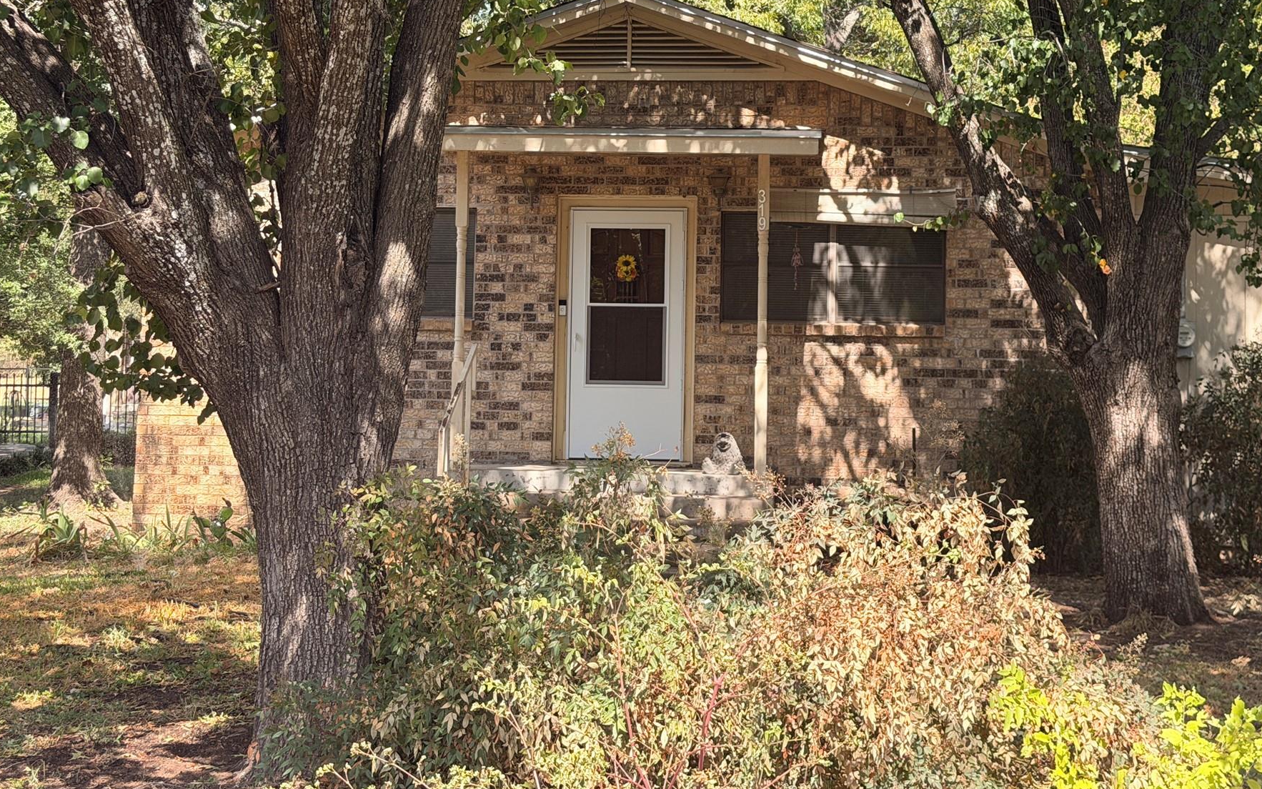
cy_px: 254
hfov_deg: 34.5
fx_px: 2029
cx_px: 655
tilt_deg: +3.2
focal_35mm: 59
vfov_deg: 21.9
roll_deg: -0.9
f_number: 1.78
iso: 80
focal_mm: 6.76
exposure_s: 1/1041
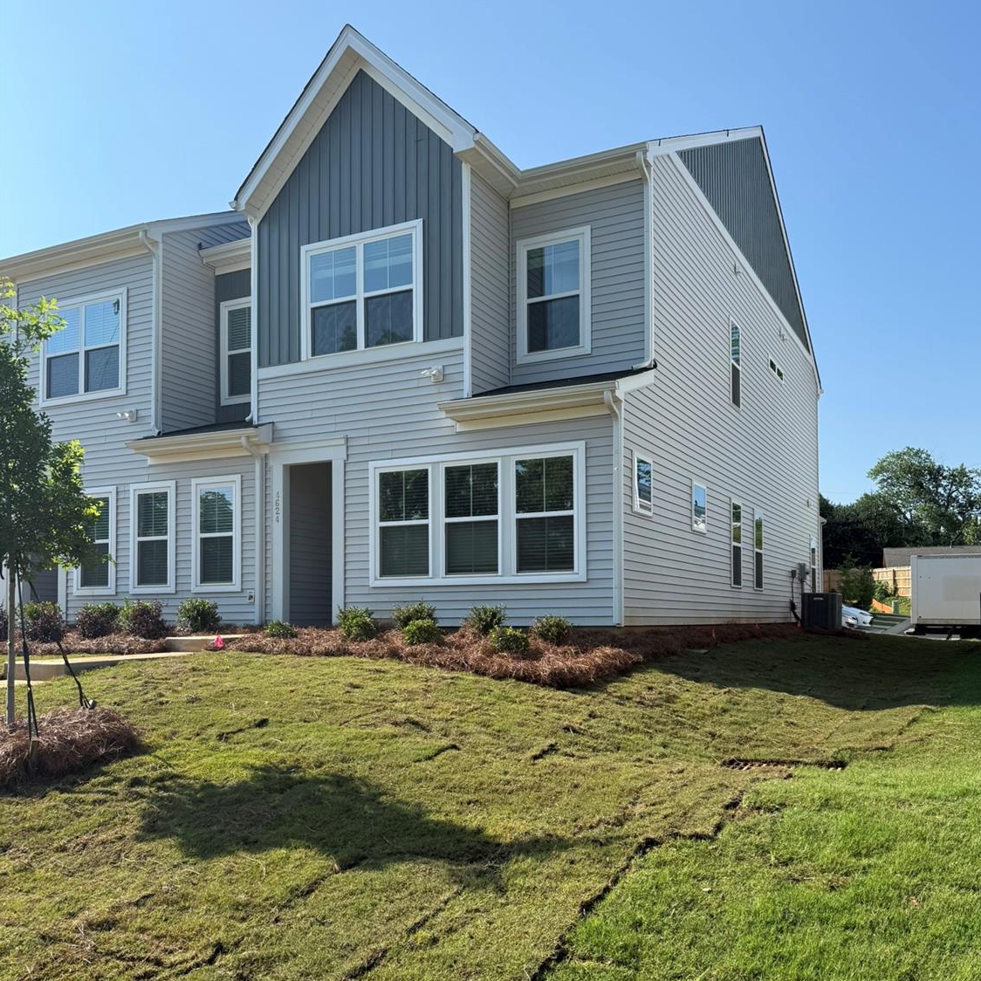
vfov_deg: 55.3
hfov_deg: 55.6
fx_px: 930
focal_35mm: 29
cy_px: 580
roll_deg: +0.4
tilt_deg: +3.4
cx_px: 500
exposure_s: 1/3584
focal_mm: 6.76
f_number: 1.78
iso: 80
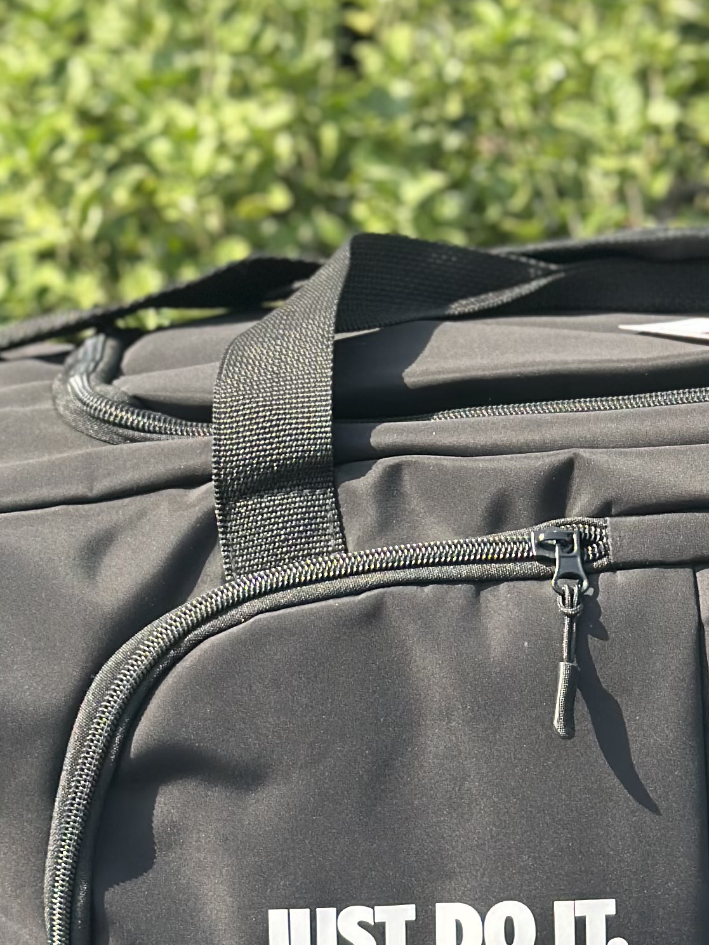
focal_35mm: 130
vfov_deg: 15.1
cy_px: 191
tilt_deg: -9.8
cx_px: 717
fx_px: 3550
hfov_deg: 11.3
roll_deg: +3.7
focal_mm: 6.86
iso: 80
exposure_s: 1/745
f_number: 1.78
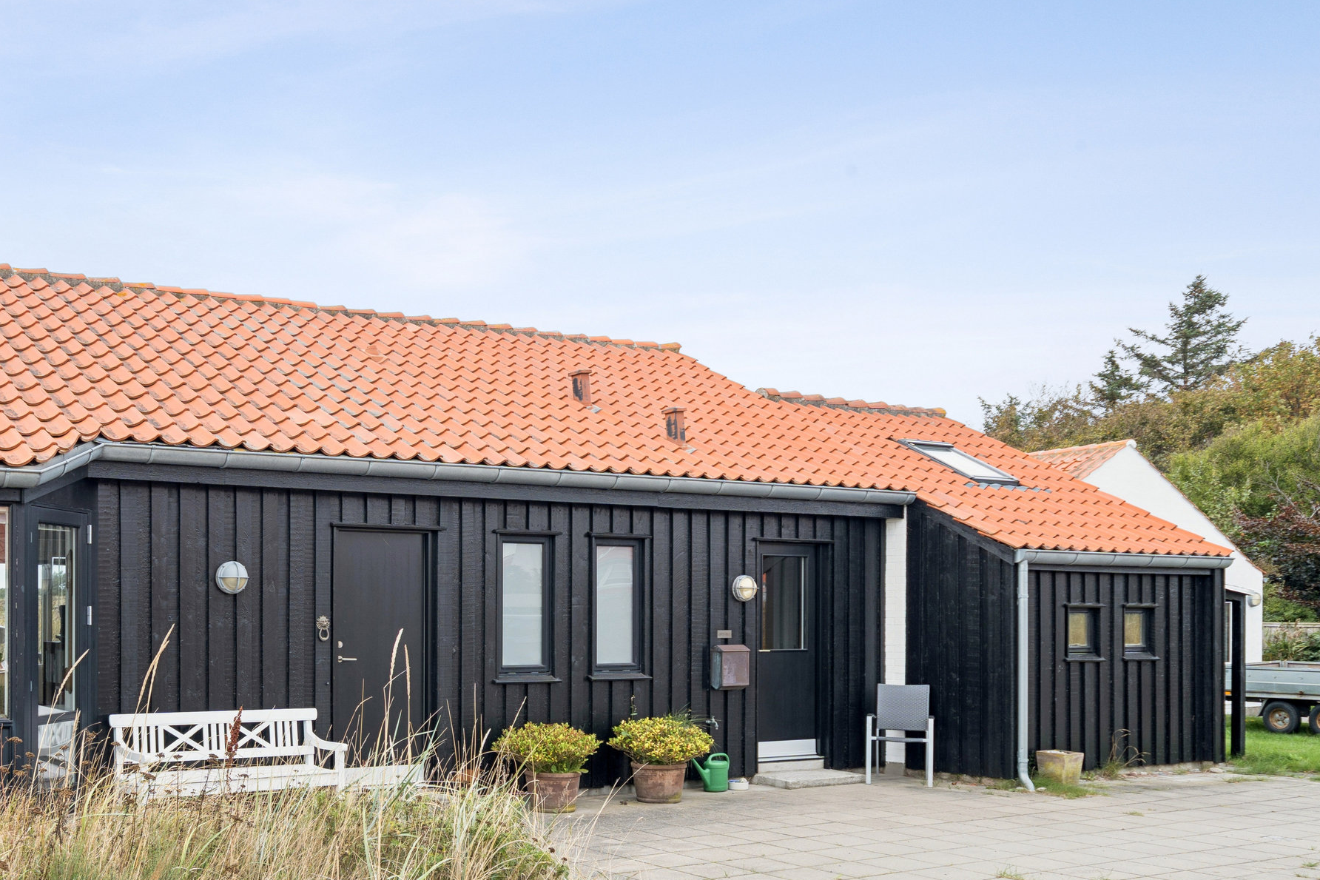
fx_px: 1356
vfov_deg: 35.2
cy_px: 647
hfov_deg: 50.1
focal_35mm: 37
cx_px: 357
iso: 125
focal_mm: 22
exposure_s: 1/160
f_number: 5
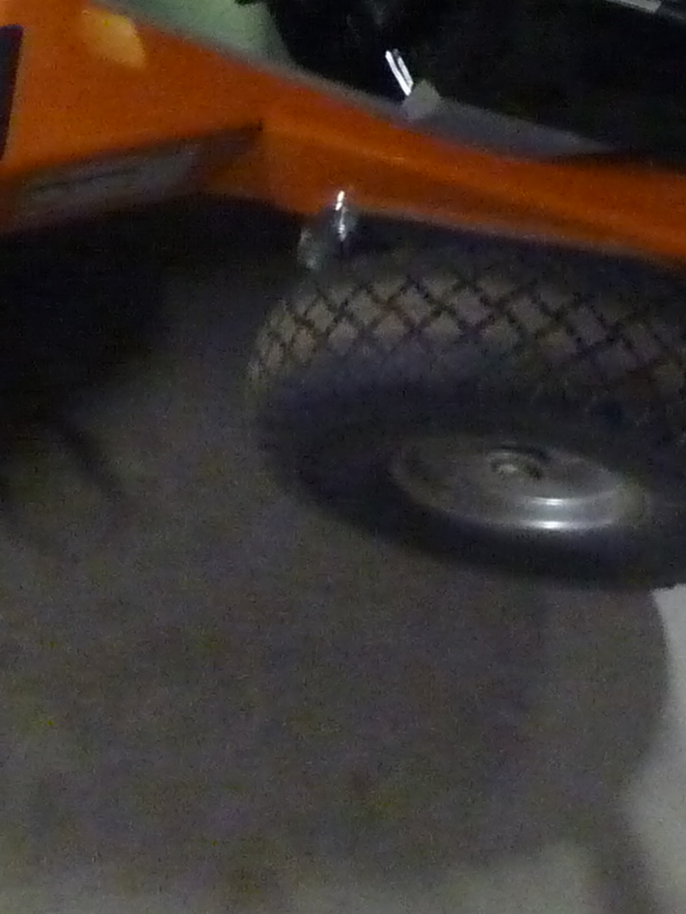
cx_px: 206
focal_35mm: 114
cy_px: -117
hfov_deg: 13.0
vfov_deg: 16.7
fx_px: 3010
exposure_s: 1/20
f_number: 2.8
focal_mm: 4.8
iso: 800
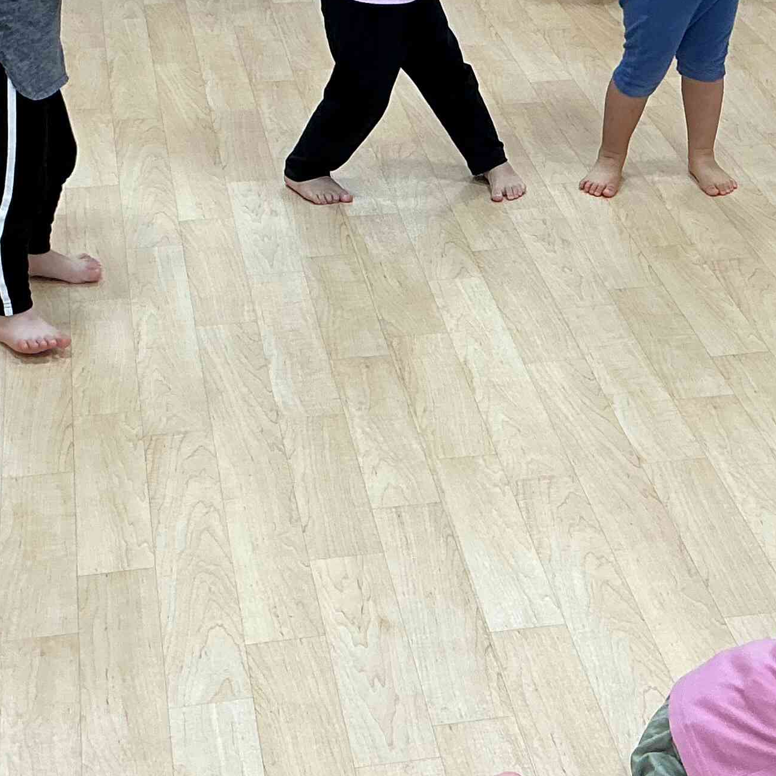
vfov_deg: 21.6
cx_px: 513
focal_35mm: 80
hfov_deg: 21.6
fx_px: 2029
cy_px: 306
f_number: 1.8
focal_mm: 3
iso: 50
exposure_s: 1/120
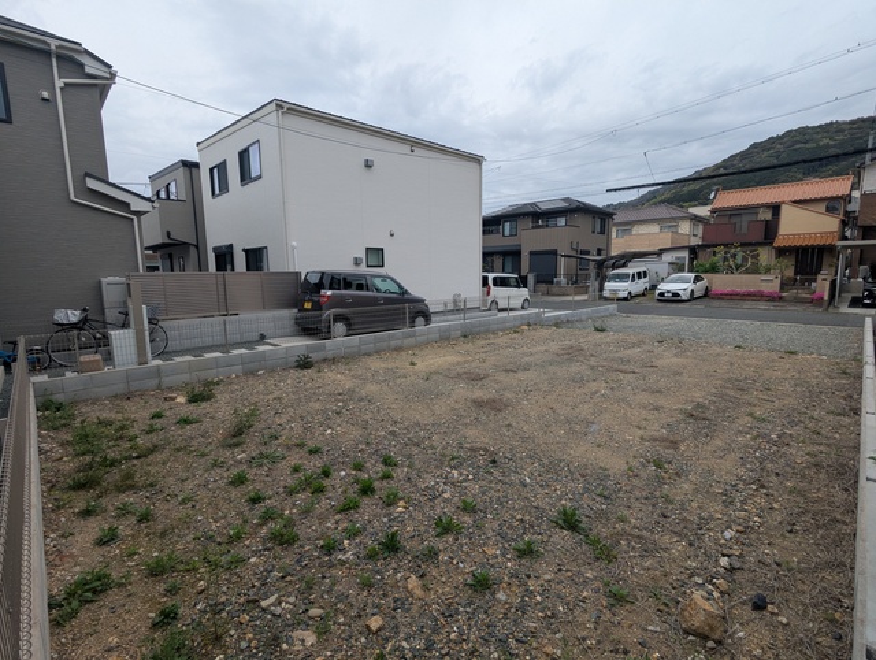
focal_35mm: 16
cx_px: 438
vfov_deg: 78.3
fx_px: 406
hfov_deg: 94.4
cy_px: 330
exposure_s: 1/766
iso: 52
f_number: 2.2
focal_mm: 2.35
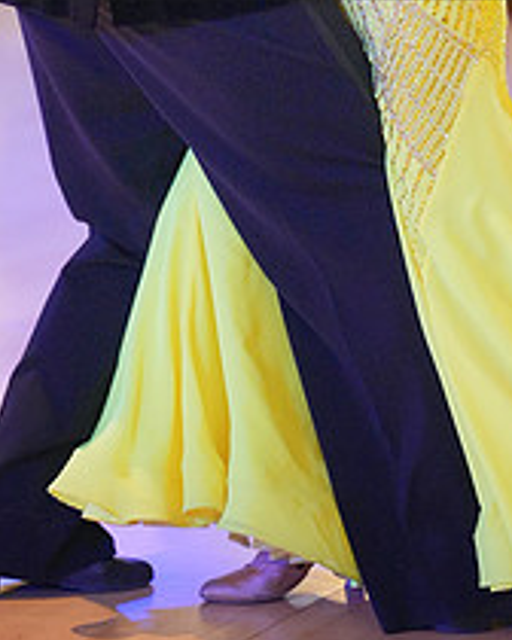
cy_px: -101
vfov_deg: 7.1
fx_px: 5114
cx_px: 367
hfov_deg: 5.7
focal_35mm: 270
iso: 6400
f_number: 2
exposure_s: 1/500
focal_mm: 104
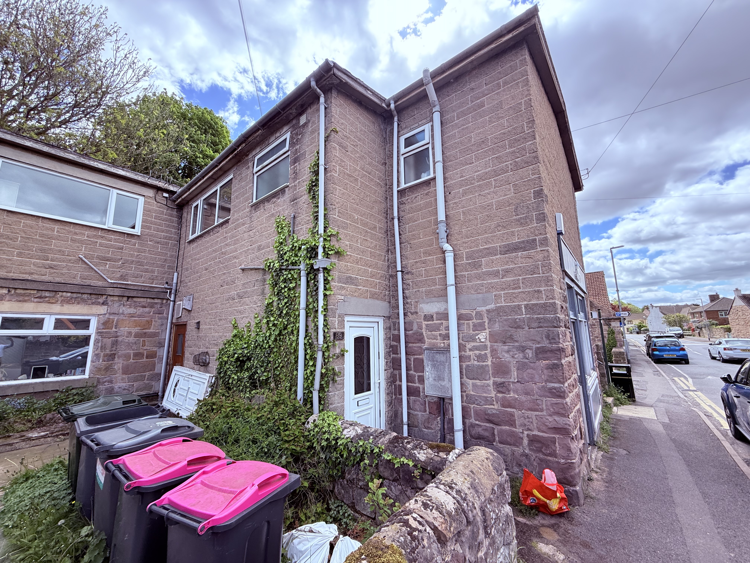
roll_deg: +1.5
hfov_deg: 102.1
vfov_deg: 85.7
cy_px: 282
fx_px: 303
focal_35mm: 14
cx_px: 375
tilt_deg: +7.8
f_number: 2.2
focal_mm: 2.22
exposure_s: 1/439
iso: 50
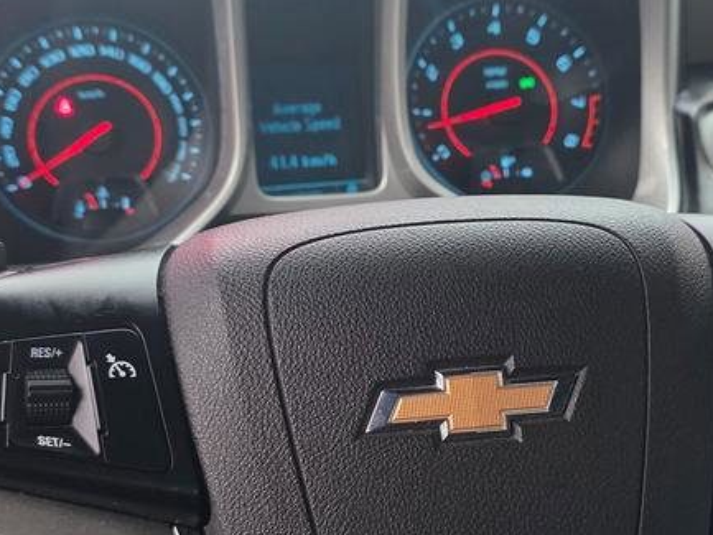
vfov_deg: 21.5
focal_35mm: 68
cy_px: 382
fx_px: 1401
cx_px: 468
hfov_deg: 28.4
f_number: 1.7
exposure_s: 1/100
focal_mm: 6.3
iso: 500
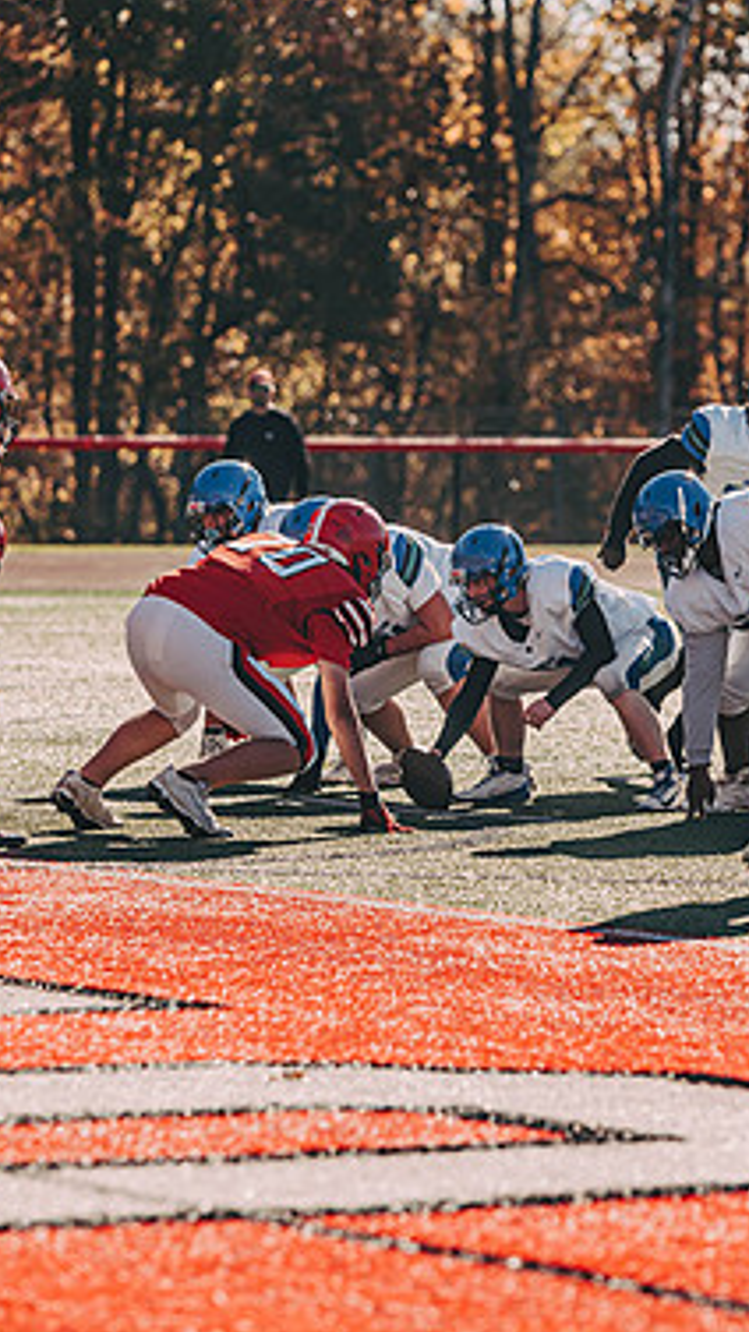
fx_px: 8264
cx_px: 491
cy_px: 666
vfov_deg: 9.2
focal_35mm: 234
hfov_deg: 5.2
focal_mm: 145
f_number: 3.2
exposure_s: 1/2000
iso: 250
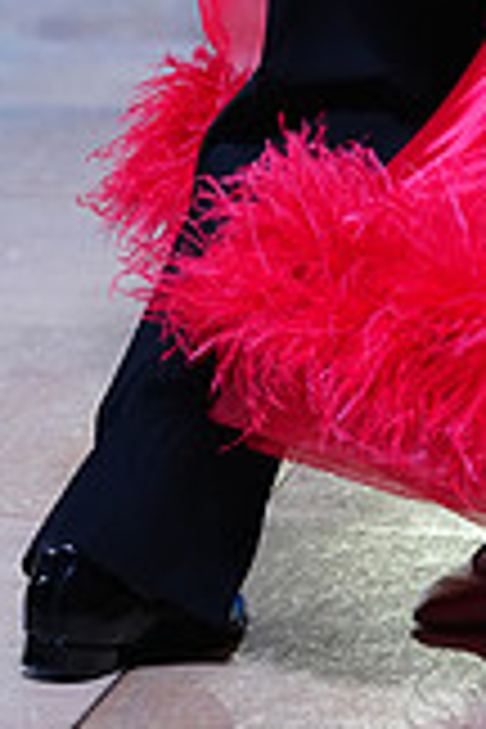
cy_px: -508
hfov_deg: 5.5
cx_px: 515
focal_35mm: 251
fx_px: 5082
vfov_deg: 8.0
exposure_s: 1/500
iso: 800
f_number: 2.8
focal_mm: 70
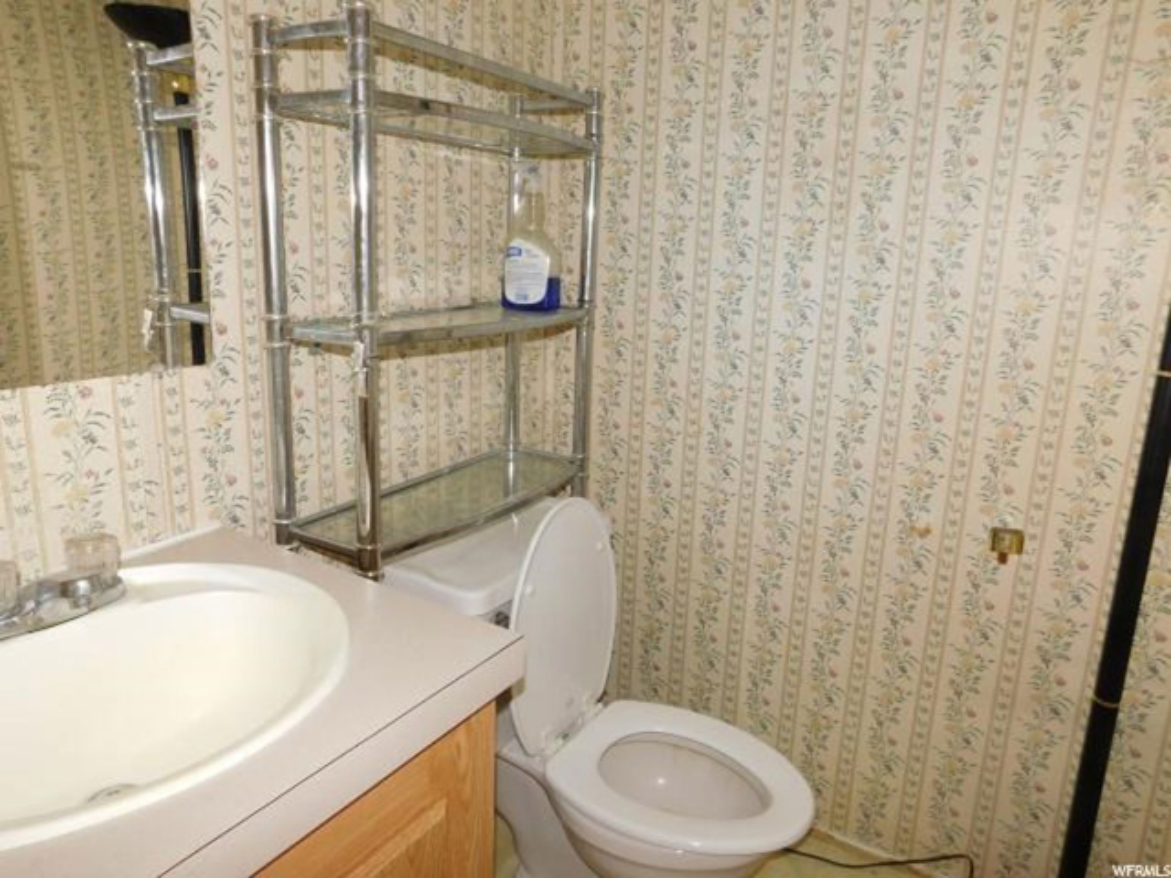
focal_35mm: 24
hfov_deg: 71.6
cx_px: 586
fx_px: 812
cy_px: 439
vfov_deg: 56.8
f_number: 3
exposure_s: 1/30
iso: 200
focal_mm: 4.1
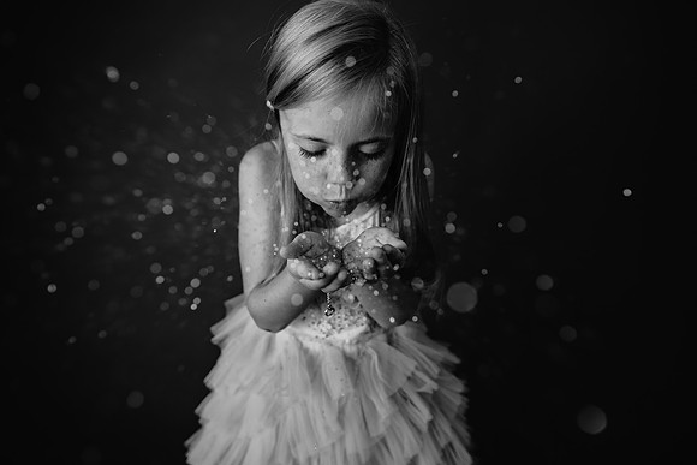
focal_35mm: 24
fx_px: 465
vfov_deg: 53.2
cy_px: 232
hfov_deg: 73.7
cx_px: 348
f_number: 2.8
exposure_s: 1/160
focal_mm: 24
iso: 100
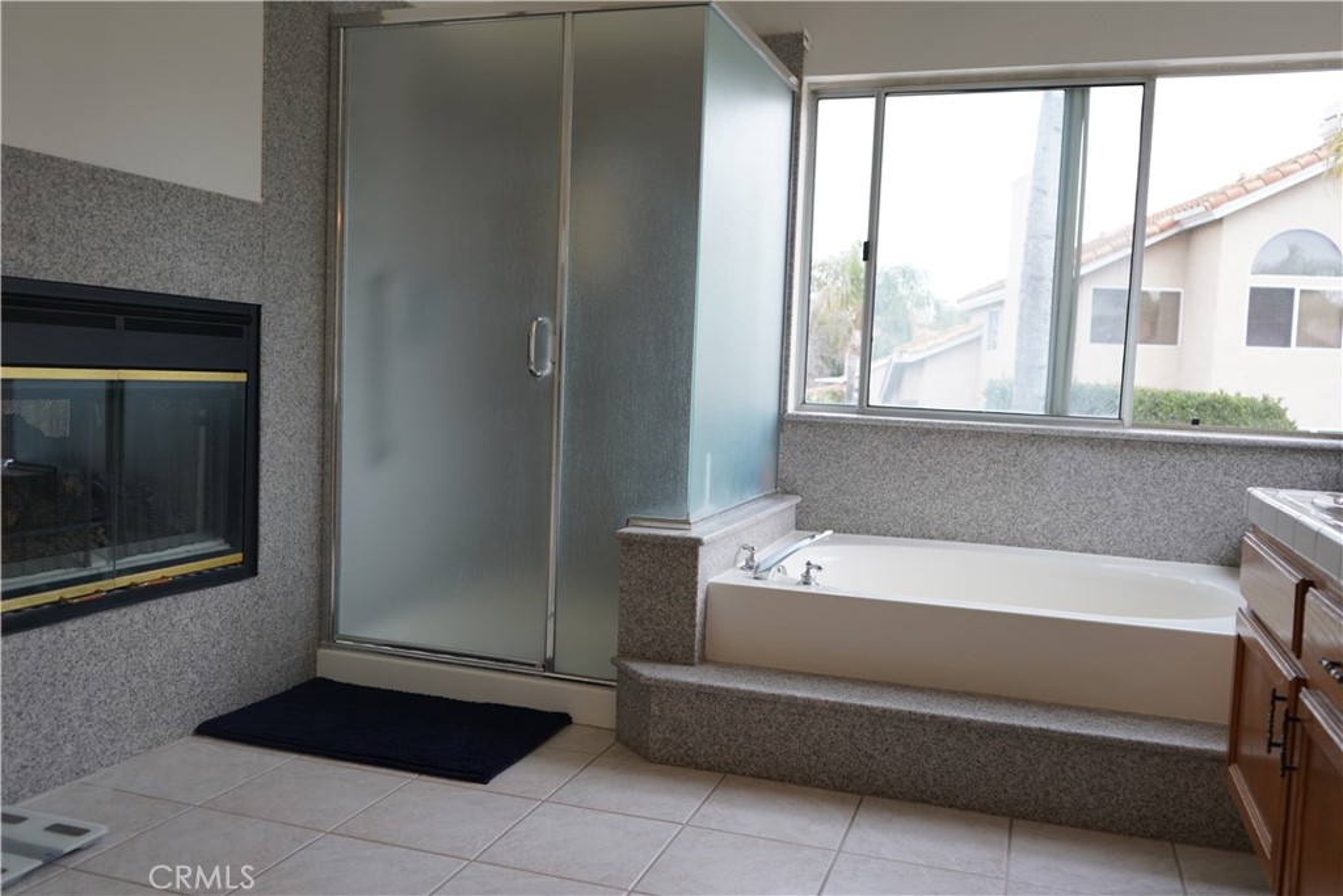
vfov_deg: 45.0
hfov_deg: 63.7
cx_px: 672
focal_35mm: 29
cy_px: 448
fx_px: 1082
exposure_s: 1/60
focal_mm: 29
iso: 250
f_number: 4
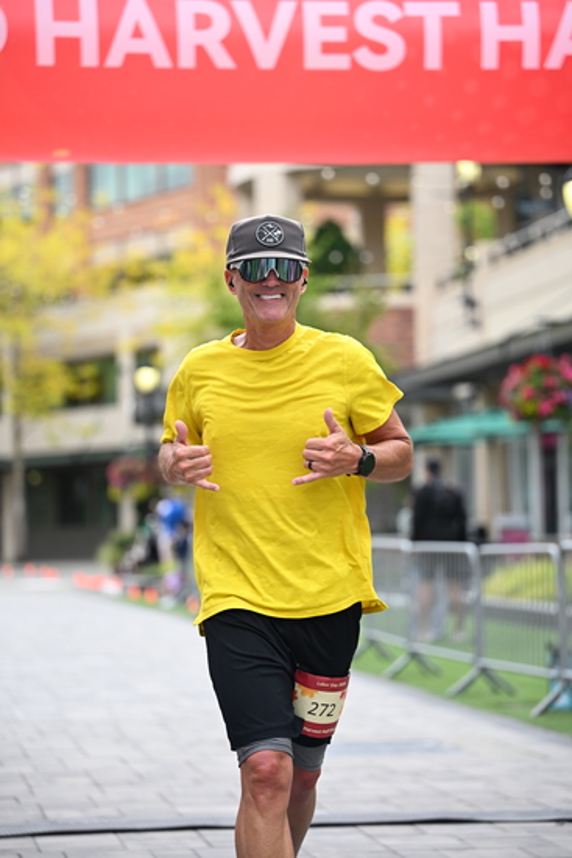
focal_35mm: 103
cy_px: 429
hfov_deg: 13.3
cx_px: 286
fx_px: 2453
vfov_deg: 19.8
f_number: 2.8
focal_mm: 103
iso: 640
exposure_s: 1/2000
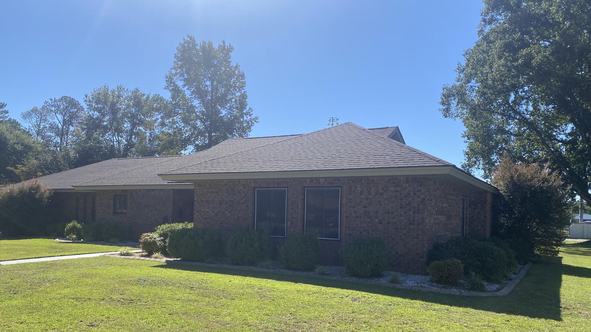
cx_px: 304
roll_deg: -0.1
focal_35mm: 30
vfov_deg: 38.6
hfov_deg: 64.3
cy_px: 213
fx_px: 470
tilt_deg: +1.2
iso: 32
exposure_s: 1/2967
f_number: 1.8
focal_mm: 4.25
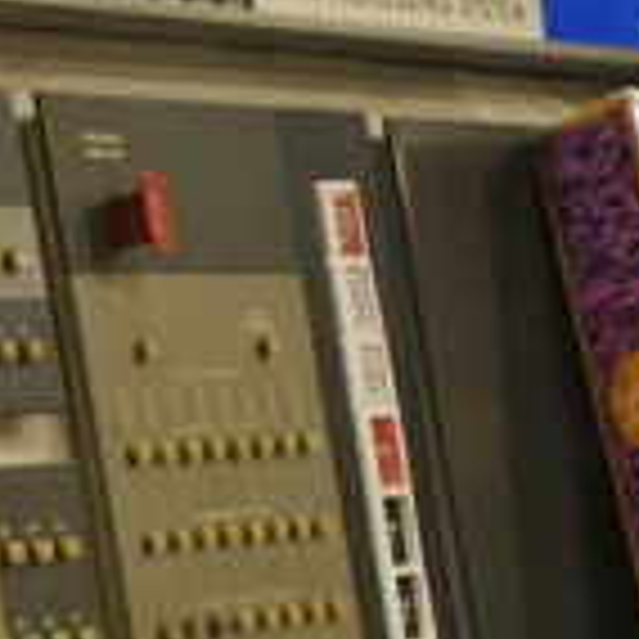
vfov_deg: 9.5
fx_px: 3803
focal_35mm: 182
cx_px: -382
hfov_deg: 9.3
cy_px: 758
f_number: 4.5
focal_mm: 29
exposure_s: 1/30
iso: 320
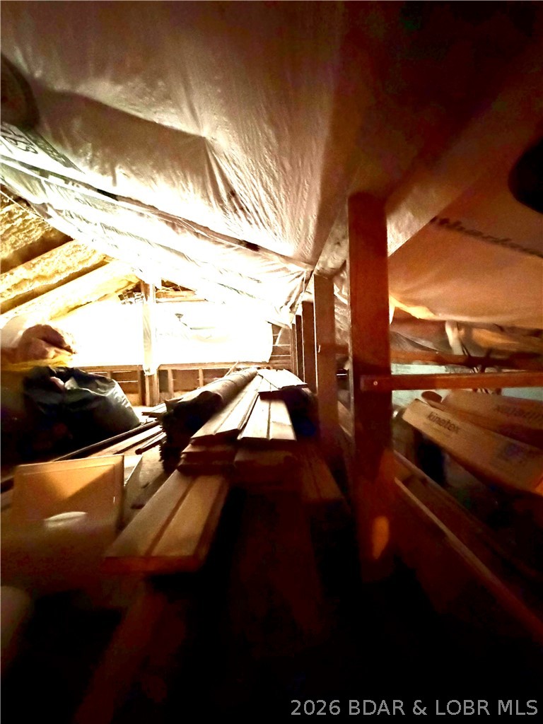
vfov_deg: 102.1
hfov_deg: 85.7
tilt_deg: -0.2
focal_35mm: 14
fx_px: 293
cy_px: 362
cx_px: 272
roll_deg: +1.6
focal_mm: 2.22
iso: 3200
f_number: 2.2
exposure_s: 1/30
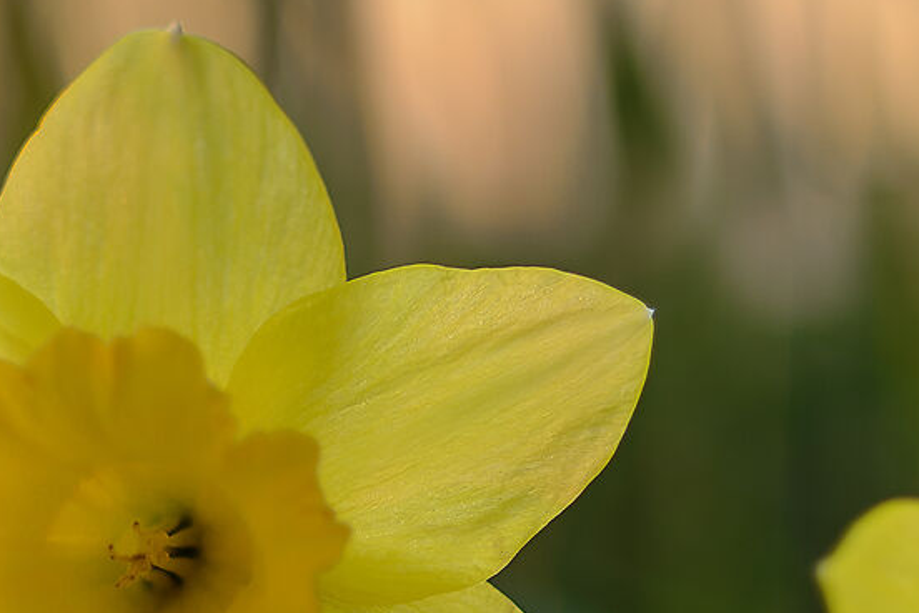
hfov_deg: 8.2
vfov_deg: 5.4
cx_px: 166
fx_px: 6432
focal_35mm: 252
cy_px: 642
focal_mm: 58
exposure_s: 1/200
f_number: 2
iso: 100
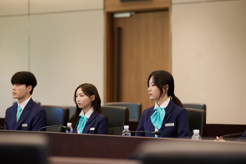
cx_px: 123
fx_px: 622
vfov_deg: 15.0
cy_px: 85
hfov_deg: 22.4
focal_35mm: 91
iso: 200
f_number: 1.6
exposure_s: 1/125
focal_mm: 85
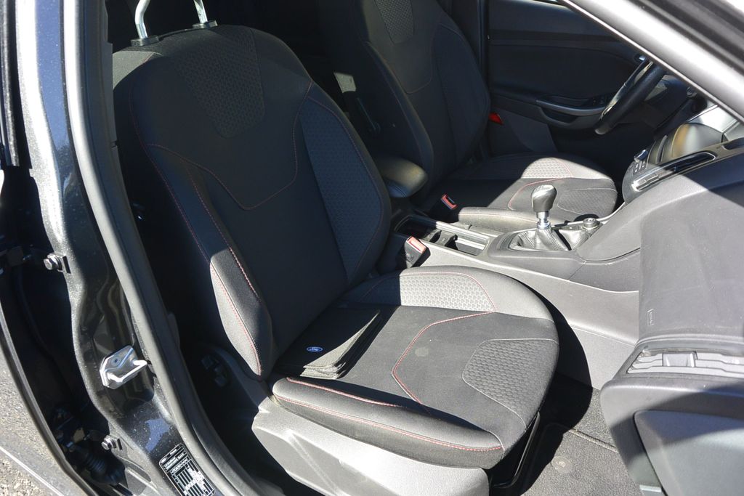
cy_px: 248
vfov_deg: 47.9
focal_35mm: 27
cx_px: 372
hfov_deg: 67.4
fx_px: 558
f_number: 4
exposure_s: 1/250
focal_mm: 10
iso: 160
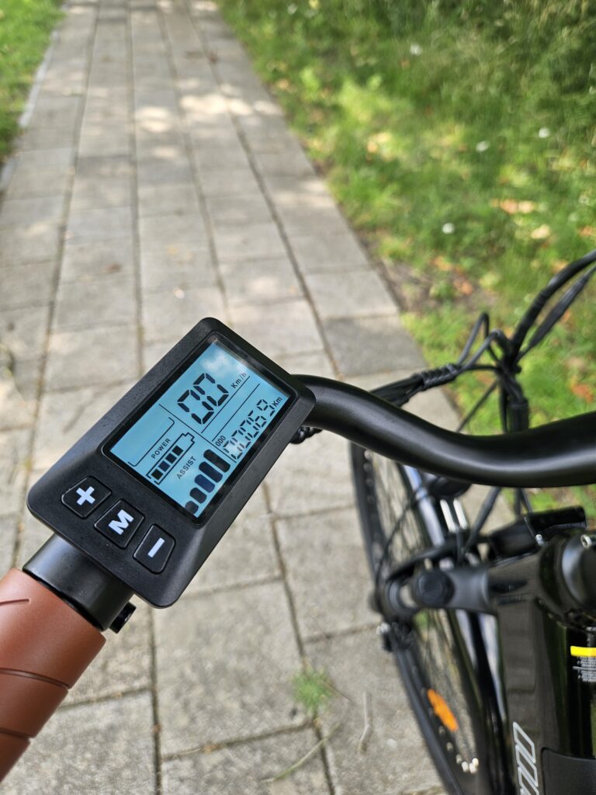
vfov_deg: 73.9
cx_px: 298
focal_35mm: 23
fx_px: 528
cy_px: 398
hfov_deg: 58.9
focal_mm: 5.4
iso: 25
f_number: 1.8
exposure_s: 1/256
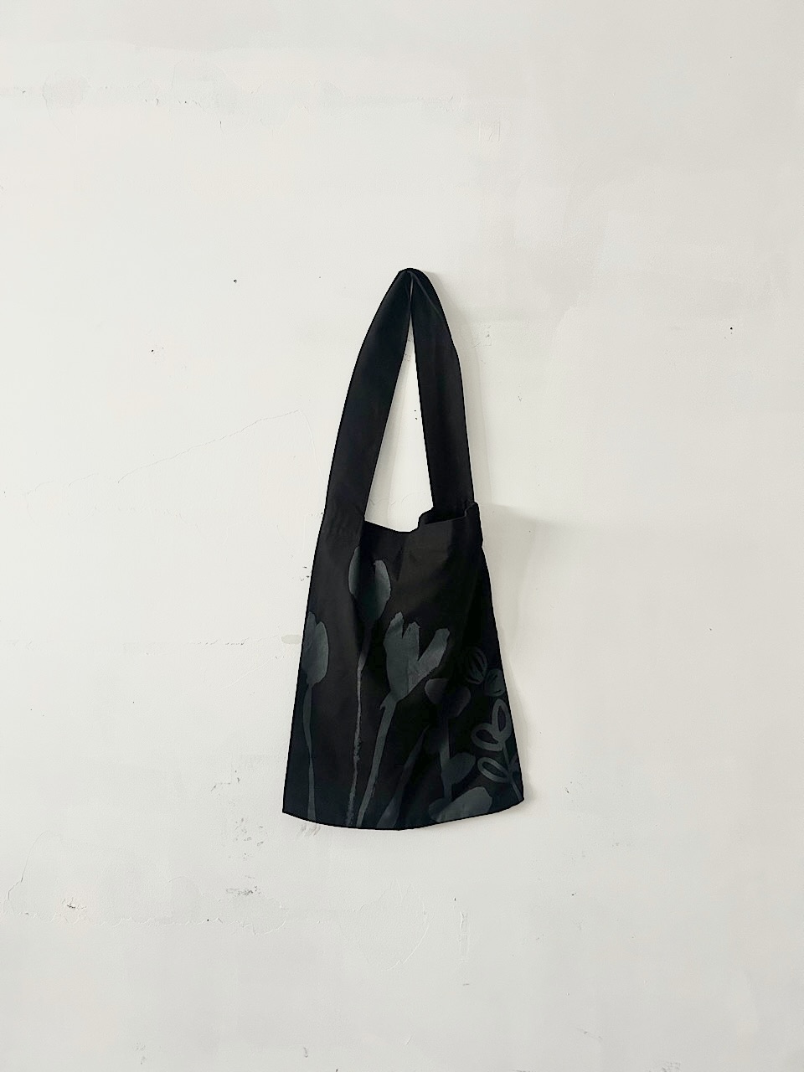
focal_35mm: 26
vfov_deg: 67.3
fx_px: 805
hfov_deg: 53.1
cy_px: 536
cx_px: 402
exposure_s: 1/60
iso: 250
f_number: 1.5
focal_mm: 5.7
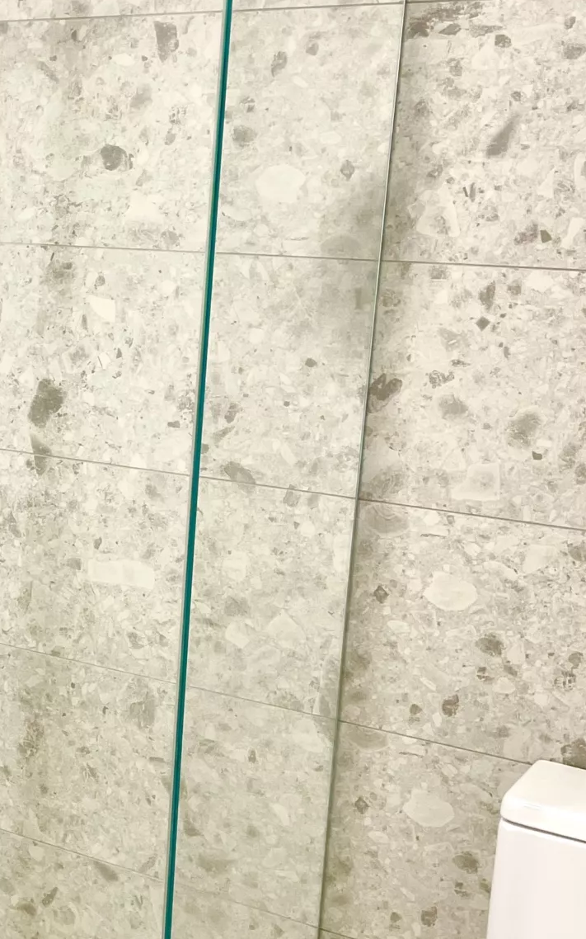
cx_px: -178
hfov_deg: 19.3
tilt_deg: -14.0
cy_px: 524
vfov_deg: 32.9
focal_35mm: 62
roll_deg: -0.4
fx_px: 1585
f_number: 1.6
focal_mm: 4.2
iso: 125
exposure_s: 1/100
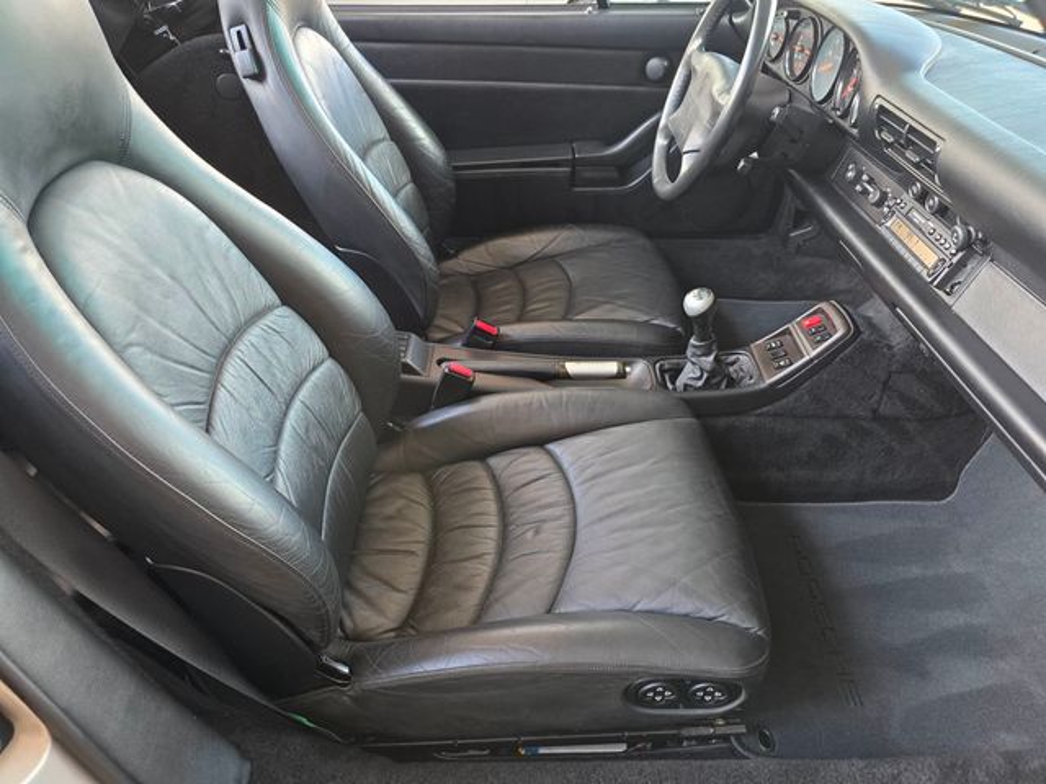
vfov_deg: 58.9
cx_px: 523
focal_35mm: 23
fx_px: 695
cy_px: 392
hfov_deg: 73.9
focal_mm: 6.3
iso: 200
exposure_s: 1/120
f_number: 1.7
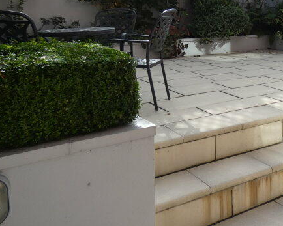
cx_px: 264
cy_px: 29
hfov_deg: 38.6
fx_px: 368
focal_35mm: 44
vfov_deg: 32.7
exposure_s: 1/640
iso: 80
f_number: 2.8
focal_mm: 3.6
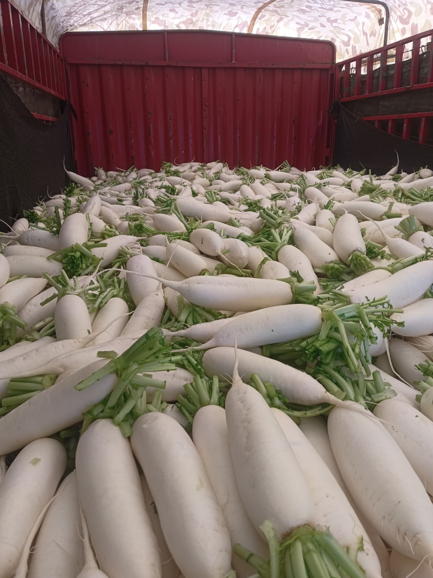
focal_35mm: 26
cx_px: 216
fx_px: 434
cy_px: 289
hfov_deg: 53.1
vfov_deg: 67.3
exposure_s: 1/100
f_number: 1.8
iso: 106
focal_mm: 4.05
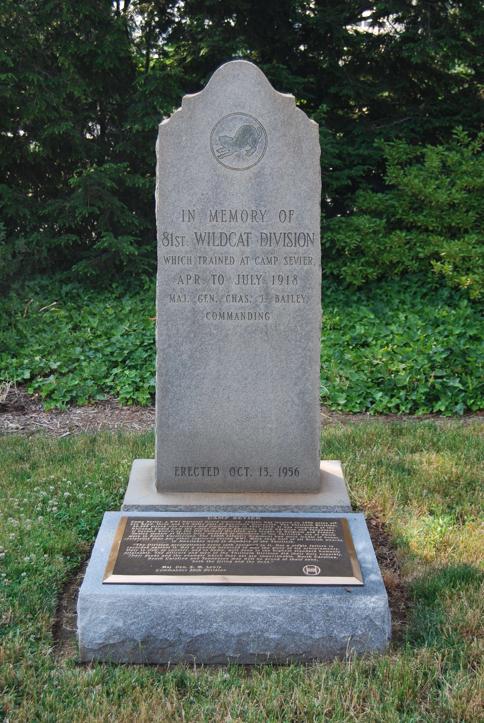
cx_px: 242
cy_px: 362
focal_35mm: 51
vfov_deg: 38.8
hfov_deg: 26.6
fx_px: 1025
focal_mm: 34
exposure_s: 1/125
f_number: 5.6
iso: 160
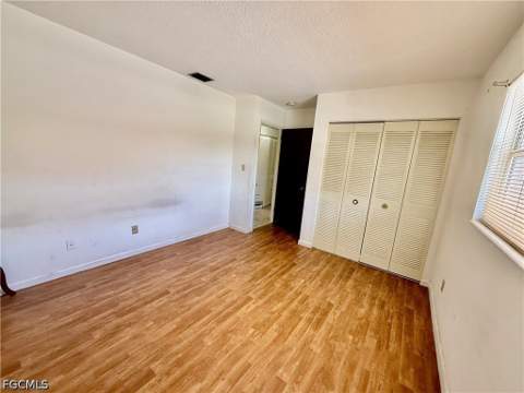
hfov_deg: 102.1
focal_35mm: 14
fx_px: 212
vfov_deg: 85.7
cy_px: 196
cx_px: 262
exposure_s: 1/99
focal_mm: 2.22
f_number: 2.2
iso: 250
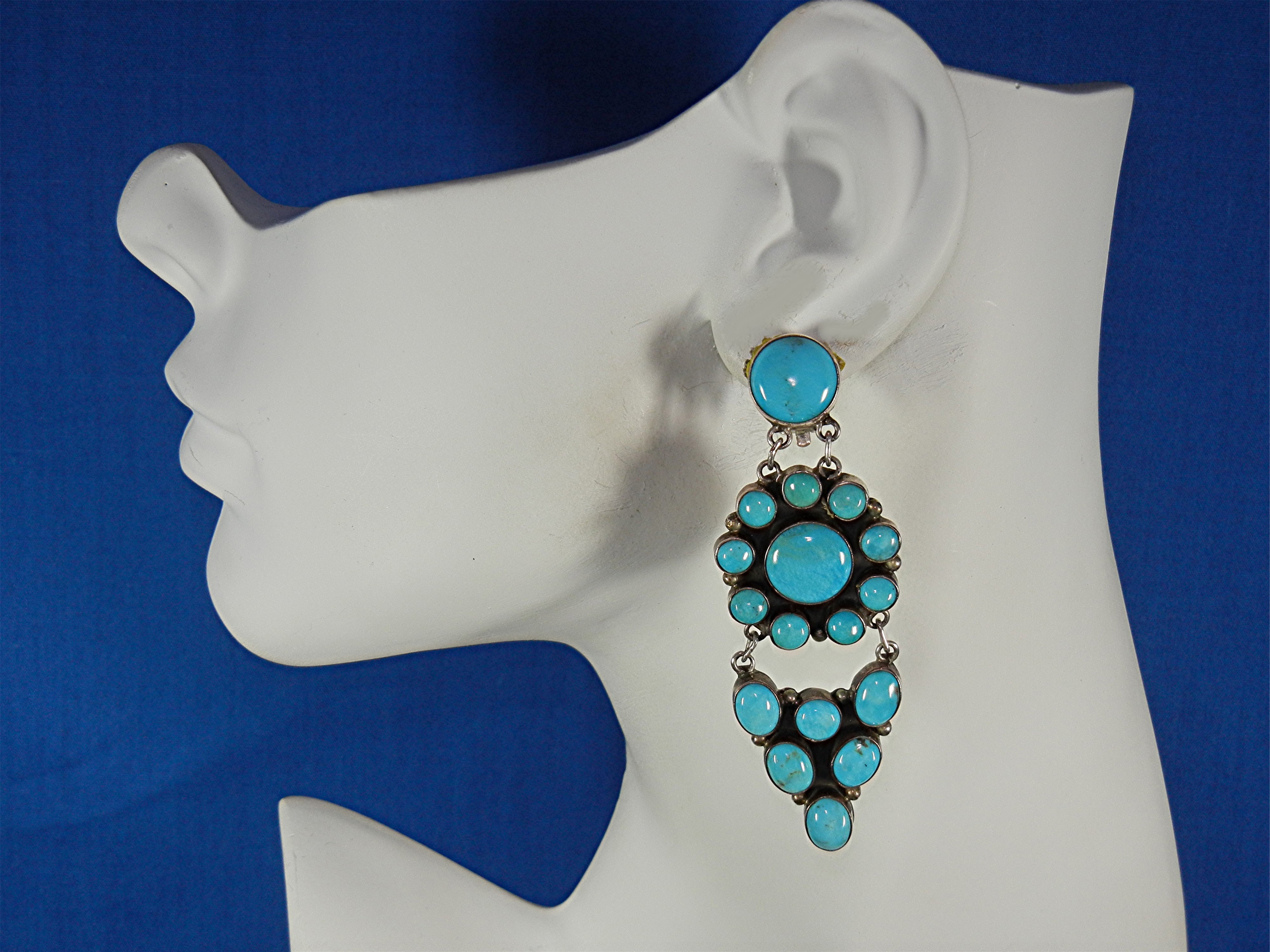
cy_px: 476
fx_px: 2825
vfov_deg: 19.1
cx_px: 635
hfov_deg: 25.3
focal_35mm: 77
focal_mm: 13.9
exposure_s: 1/39.4
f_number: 4.3
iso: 160
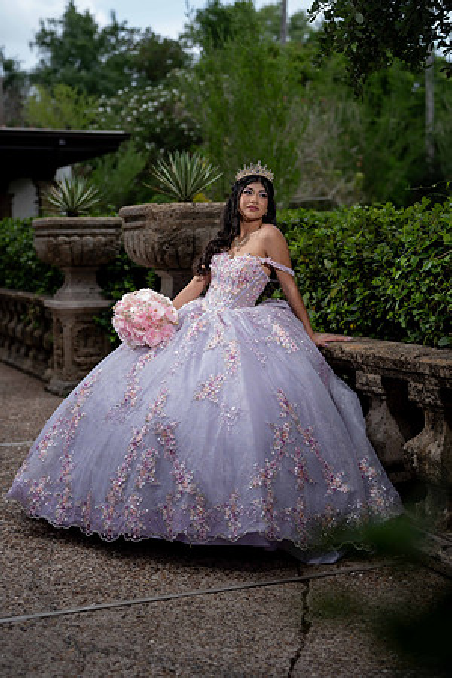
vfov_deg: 35.6
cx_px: 226
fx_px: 1055
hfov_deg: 24.2
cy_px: 339
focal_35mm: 56
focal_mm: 56
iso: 80
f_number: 2.2
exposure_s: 1/1000
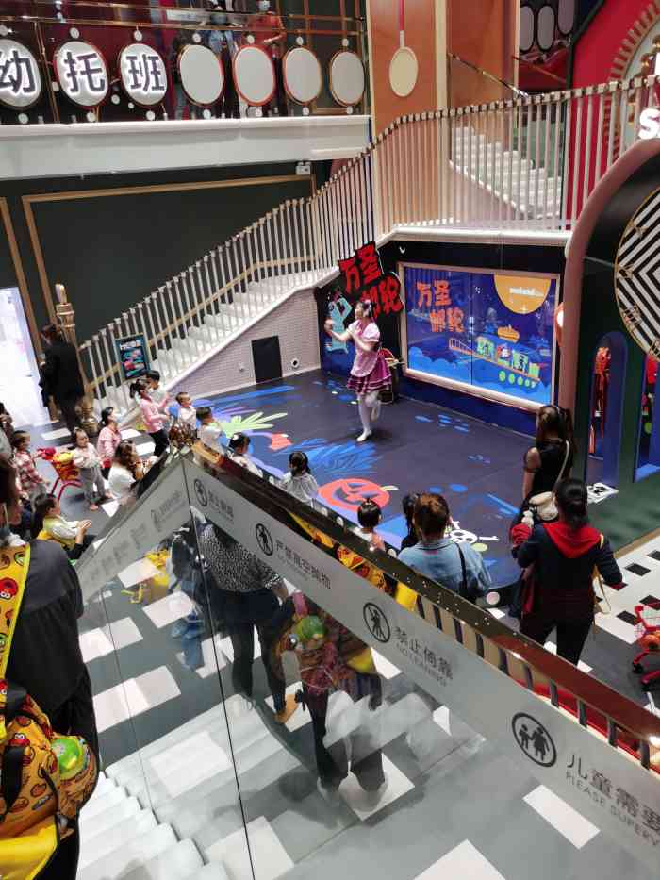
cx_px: 330
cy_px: 440
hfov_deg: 51.4
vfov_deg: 65.3
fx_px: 686
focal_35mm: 27
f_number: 1.8
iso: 125
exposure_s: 1/50
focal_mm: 5.58
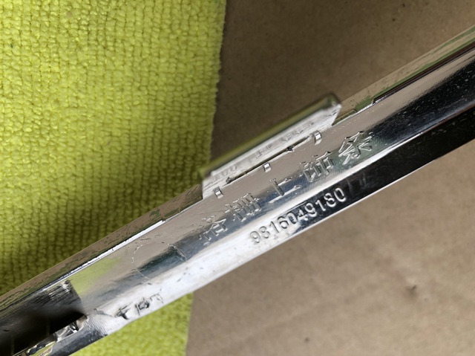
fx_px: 384
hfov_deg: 63.5
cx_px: 238
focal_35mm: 28
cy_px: 178
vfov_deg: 49.7
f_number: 1.8
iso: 20
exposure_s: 1/252
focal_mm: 4
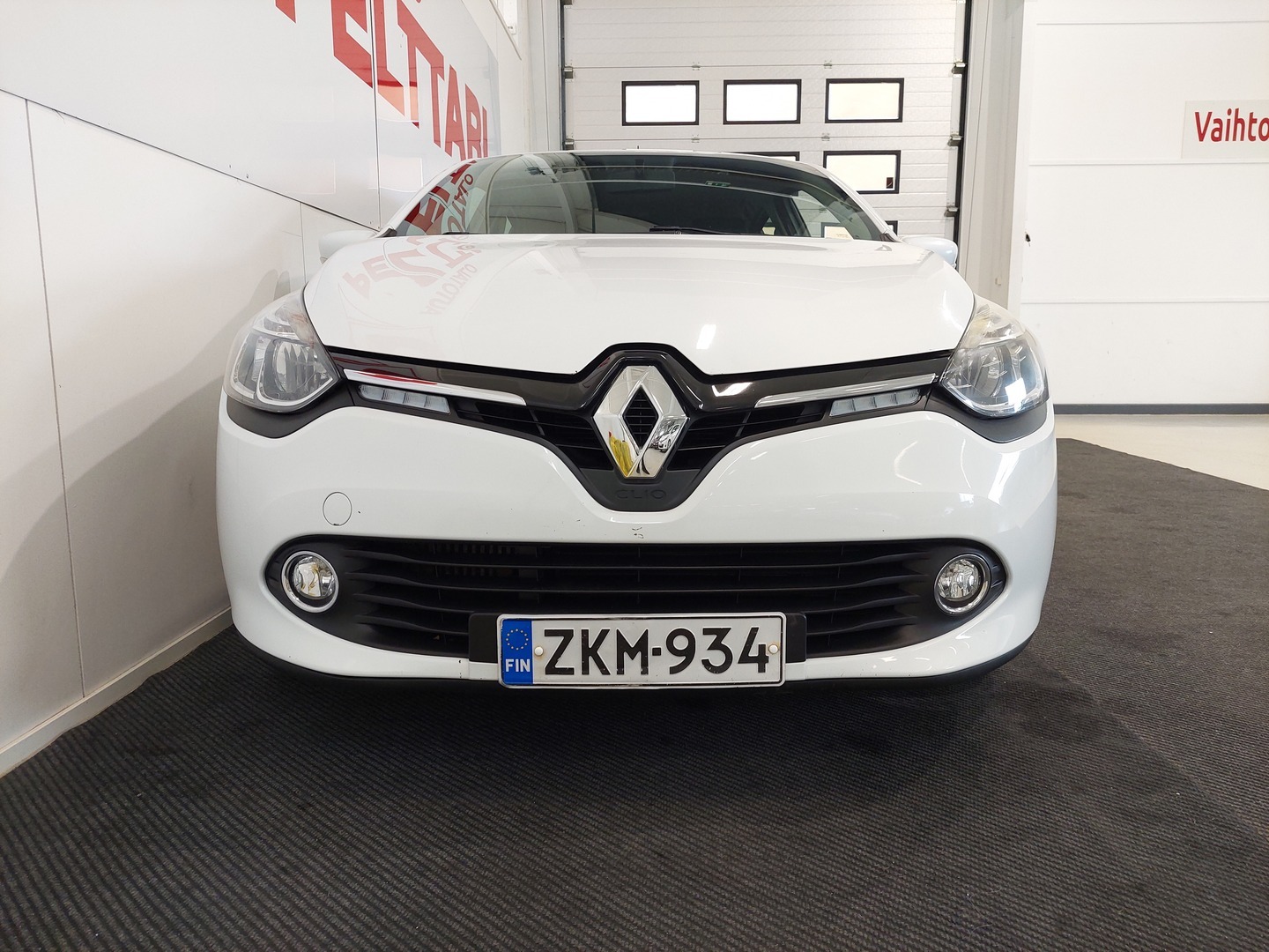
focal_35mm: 25
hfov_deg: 69.4
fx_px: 916
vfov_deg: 54.9
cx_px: 634
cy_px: 476
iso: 100
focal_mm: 5.23
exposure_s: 1/50
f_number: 1.8
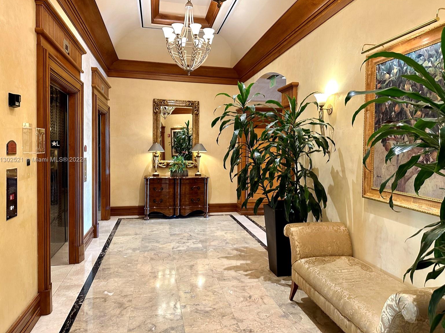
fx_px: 321
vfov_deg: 54.9
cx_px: 222
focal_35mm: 25
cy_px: 160
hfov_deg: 69.4
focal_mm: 6.86
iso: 320
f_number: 1.78
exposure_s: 1/60
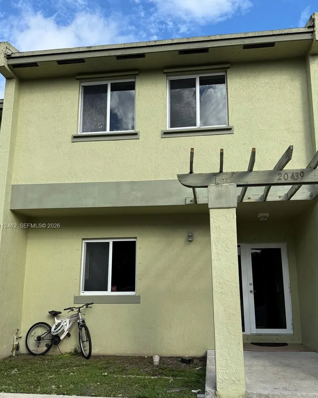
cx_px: 165
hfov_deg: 51.5
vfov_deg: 62.0
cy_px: 226
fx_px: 329
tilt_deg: +10.7
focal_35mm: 28
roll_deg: -0.5
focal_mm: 6.76
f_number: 1.78
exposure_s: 1/2110
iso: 80
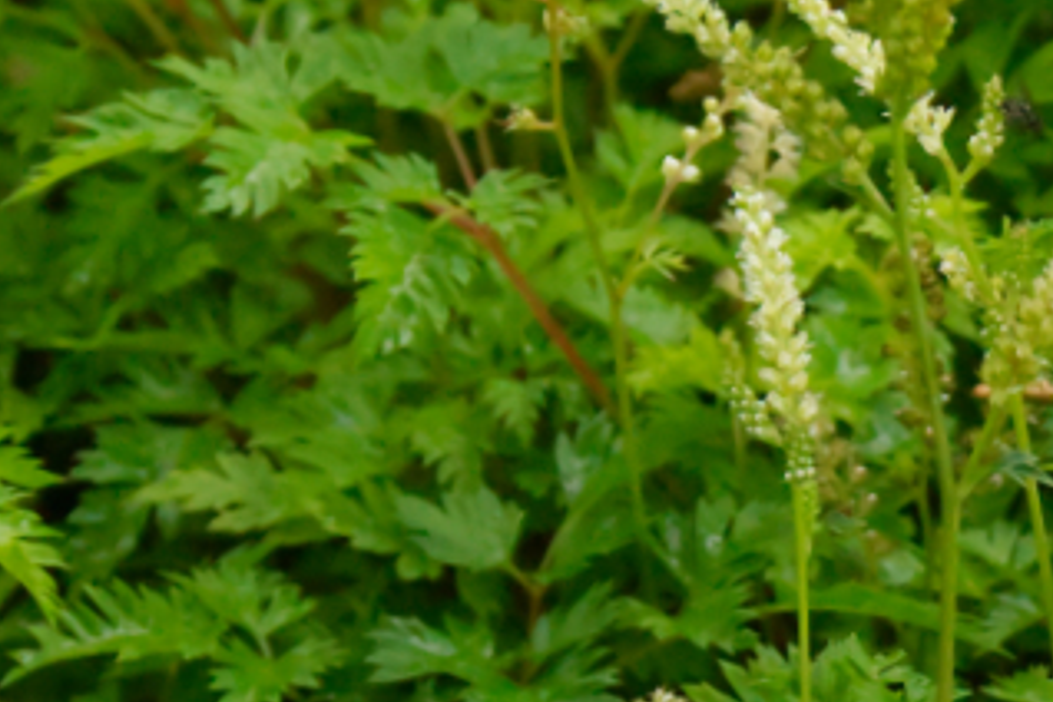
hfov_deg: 6.6
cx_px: 1421
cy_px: 301
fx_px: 9093
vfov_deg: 4.4
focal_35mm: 311
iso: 3200
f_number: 9
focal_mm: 55
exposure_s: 1/500
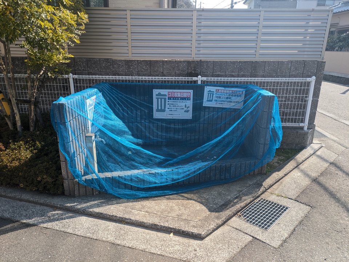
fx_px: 252
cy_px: 131
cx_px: 174
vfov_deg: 54.9
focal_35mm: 25
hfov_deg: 69.4
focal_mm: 5.43
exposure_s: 1/846
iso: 59
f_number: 1.89
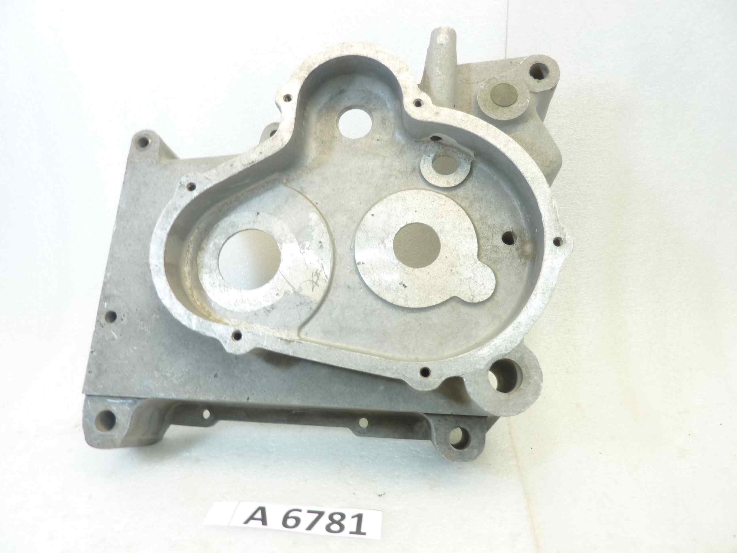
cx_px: 368
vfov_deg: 54.9
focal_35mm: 25
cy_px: 276
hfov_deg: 69.4
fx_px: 532
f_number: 3.3
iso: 80
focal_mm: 4.1
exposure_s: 1/15
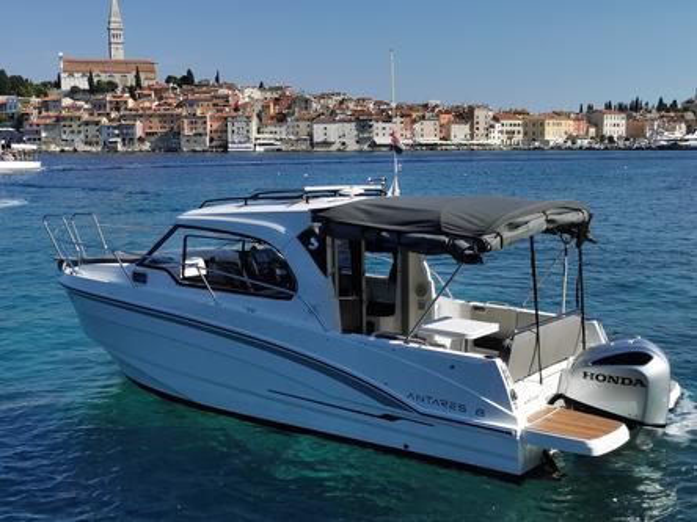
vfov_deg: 32.9
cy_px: 261
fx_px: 886
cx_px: 348
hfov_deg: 42.9
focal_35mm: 44
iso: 50
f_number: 1.8
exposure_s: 1/4405
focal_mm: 5.58
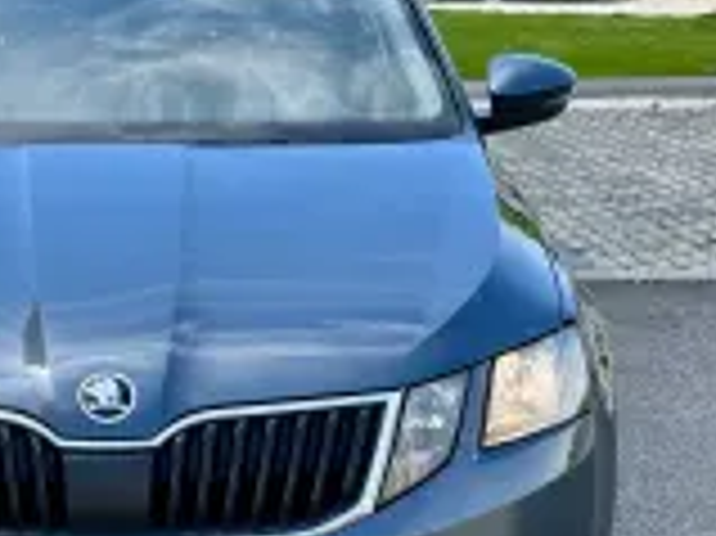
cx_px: 90
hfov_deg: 17.8
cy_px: 297
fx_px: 2253
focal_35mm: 109
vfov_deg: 13.6
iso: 64
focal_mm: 6.86
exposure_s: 1/1050
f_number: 1.78
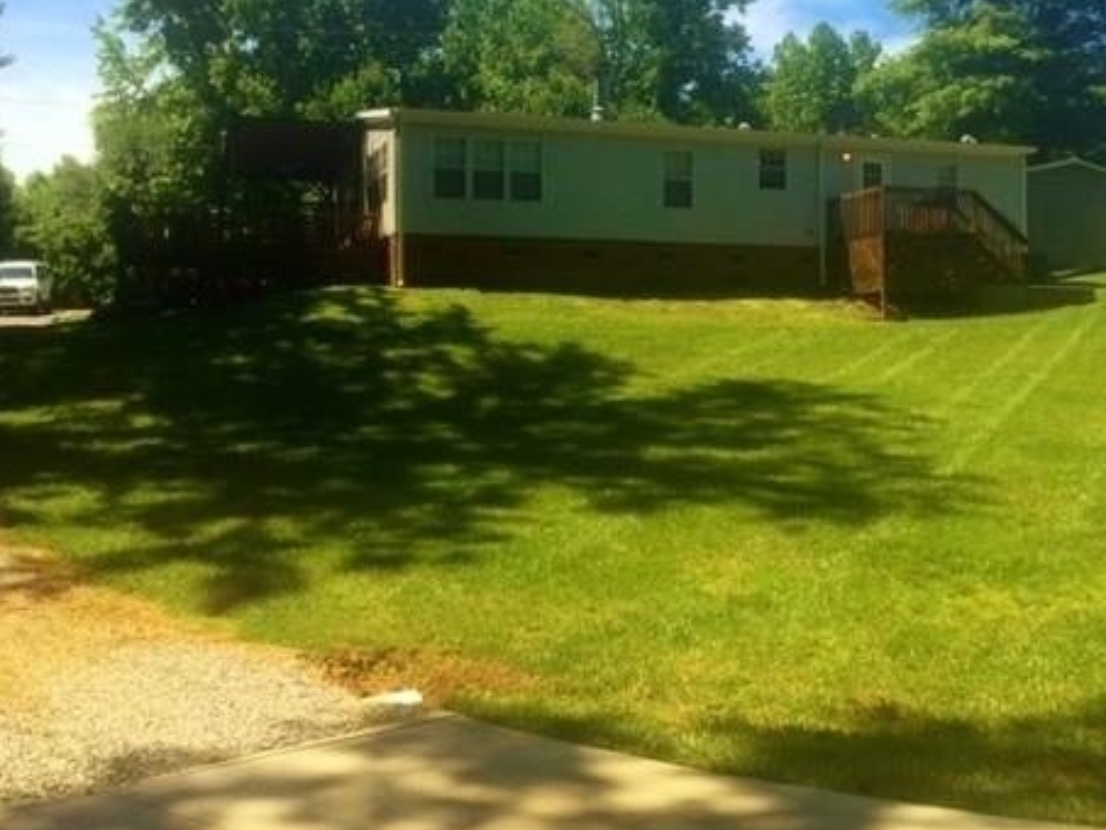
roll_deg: -1.3
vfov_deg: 35.1
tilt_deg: +2.8
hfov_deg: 45.7
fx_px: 1310
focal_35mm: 41
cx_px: 579
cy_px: 347
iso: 32
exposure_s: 1/1163
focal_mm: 4.15
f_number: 2.2
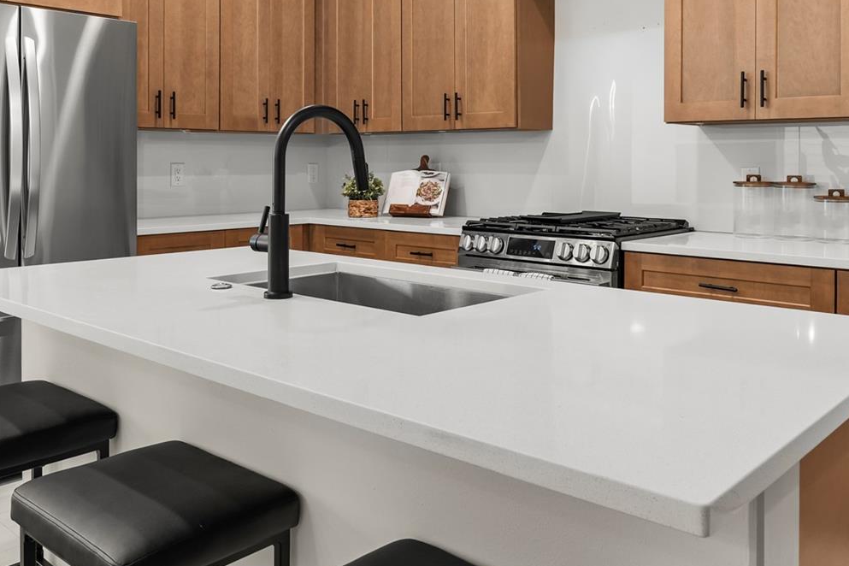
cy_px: 164
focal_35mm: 33
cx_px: 486
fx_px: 778
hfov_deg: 57.0
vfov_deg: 39.2
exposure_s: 1.3
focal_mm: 16
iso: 200
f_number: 9
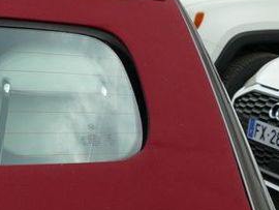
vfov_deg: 16.5
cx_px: -116
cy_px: 155
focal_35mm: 89
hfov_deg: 19.6
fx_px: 718
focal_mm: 9.12
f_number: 2.8
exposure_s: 1/400
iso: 125
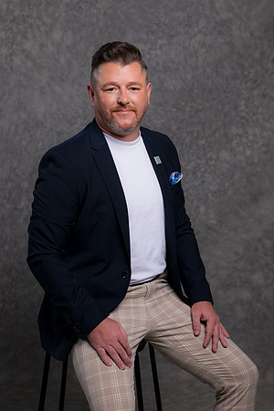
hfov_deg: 16.1
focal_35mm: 85
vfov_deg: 23.9
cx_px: 137
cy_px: 206
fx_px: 970
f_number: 5
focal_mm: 85
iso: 100
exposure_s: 1/200
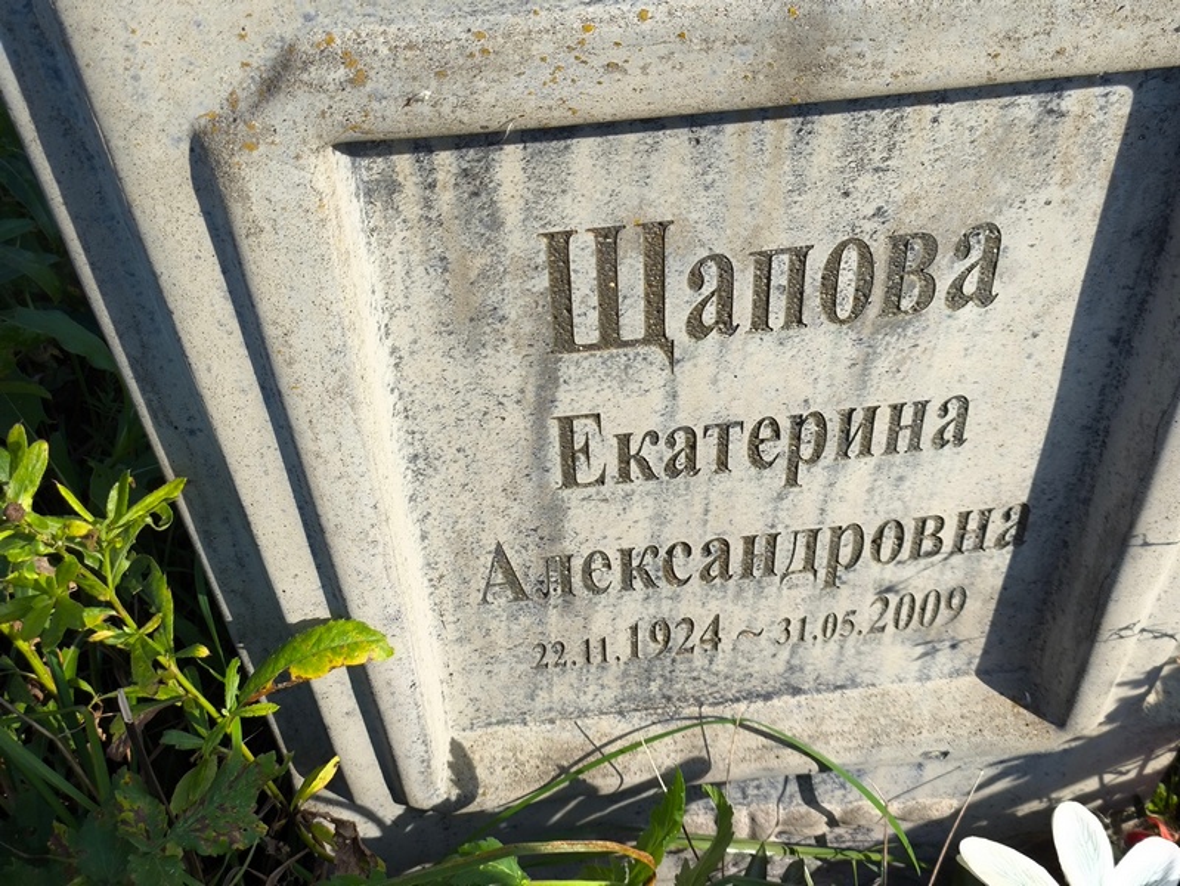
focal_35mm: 50
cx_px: 590
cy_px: 443
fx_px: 1705
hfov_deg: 38.2
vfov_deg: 29.1
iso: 50
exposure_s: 1/737
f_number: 1.7
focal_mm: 4.71
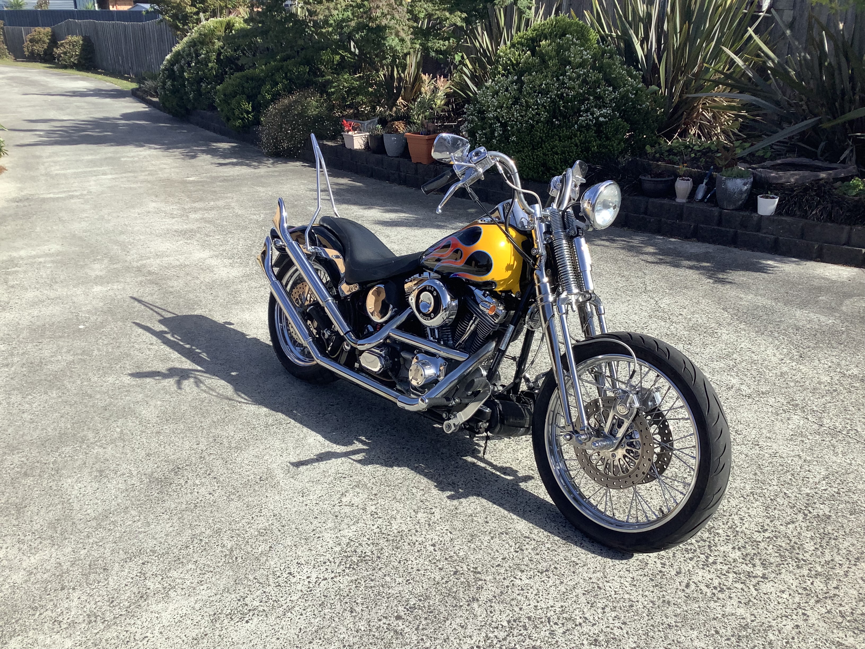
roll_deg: -1.0
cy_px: 324
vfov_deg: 45.4
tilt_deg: -21.6
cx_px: 432
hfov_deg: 58.4
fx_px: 775
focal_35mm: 31
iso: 25
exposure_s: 1/1235
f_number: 2.4
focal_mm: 3.3
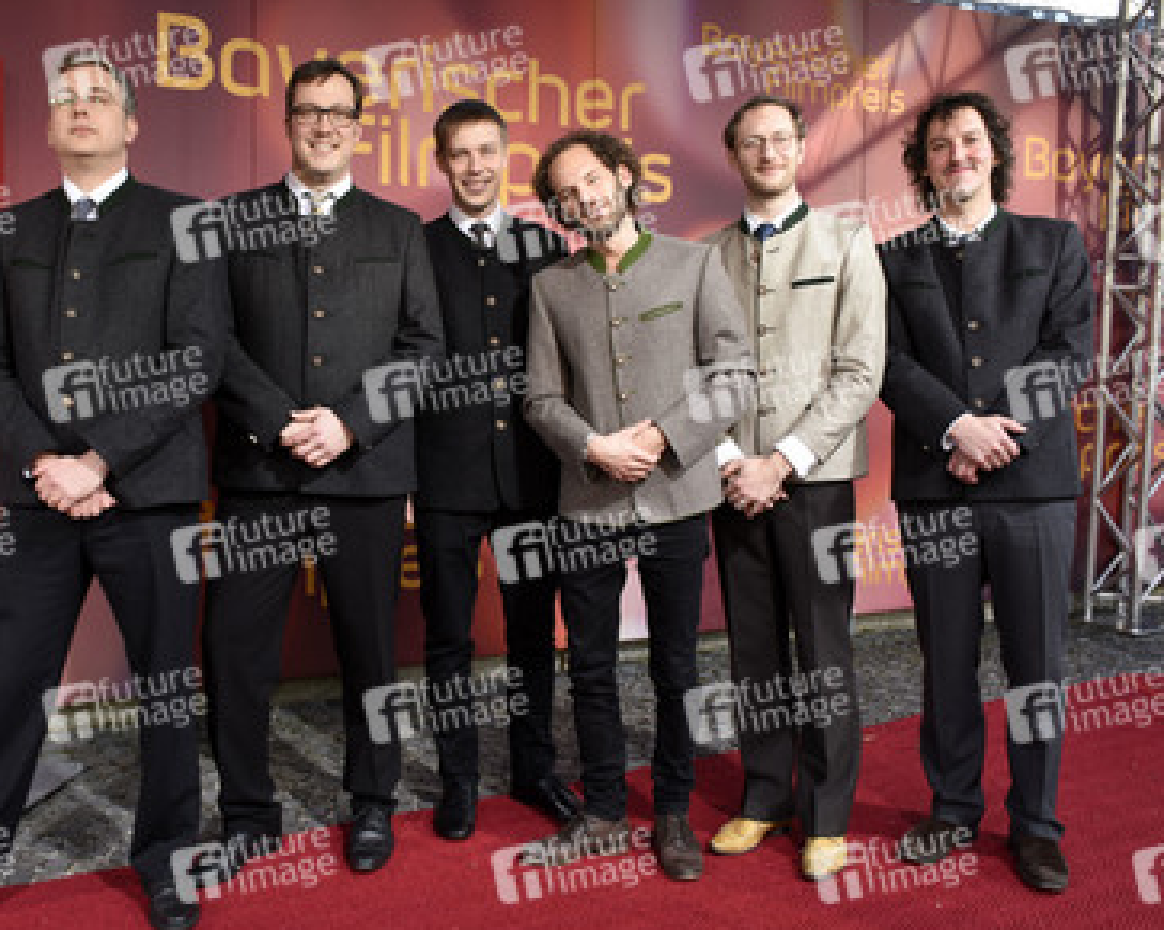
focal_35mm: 35
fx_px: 1205
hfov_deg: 51.3
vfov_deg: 42.2
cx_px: 489
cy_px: 465
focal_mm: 20
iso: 320
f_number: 8
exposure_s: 1/60
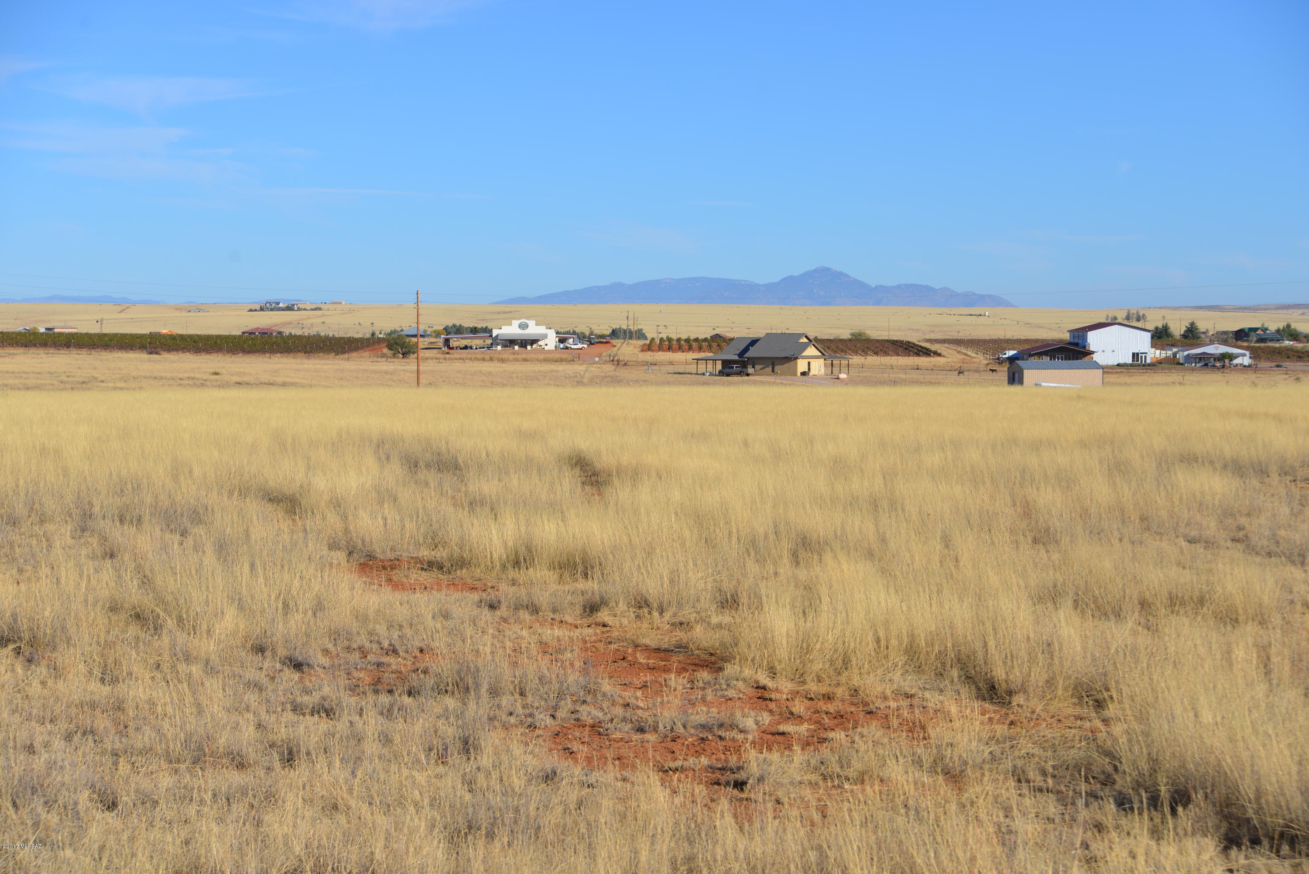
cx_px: 654
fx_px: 3091
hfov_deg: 23.9
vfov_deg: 16.1
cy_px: 437
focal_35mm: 85
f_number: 7.1
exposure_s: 1/800
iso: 200
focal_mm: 85
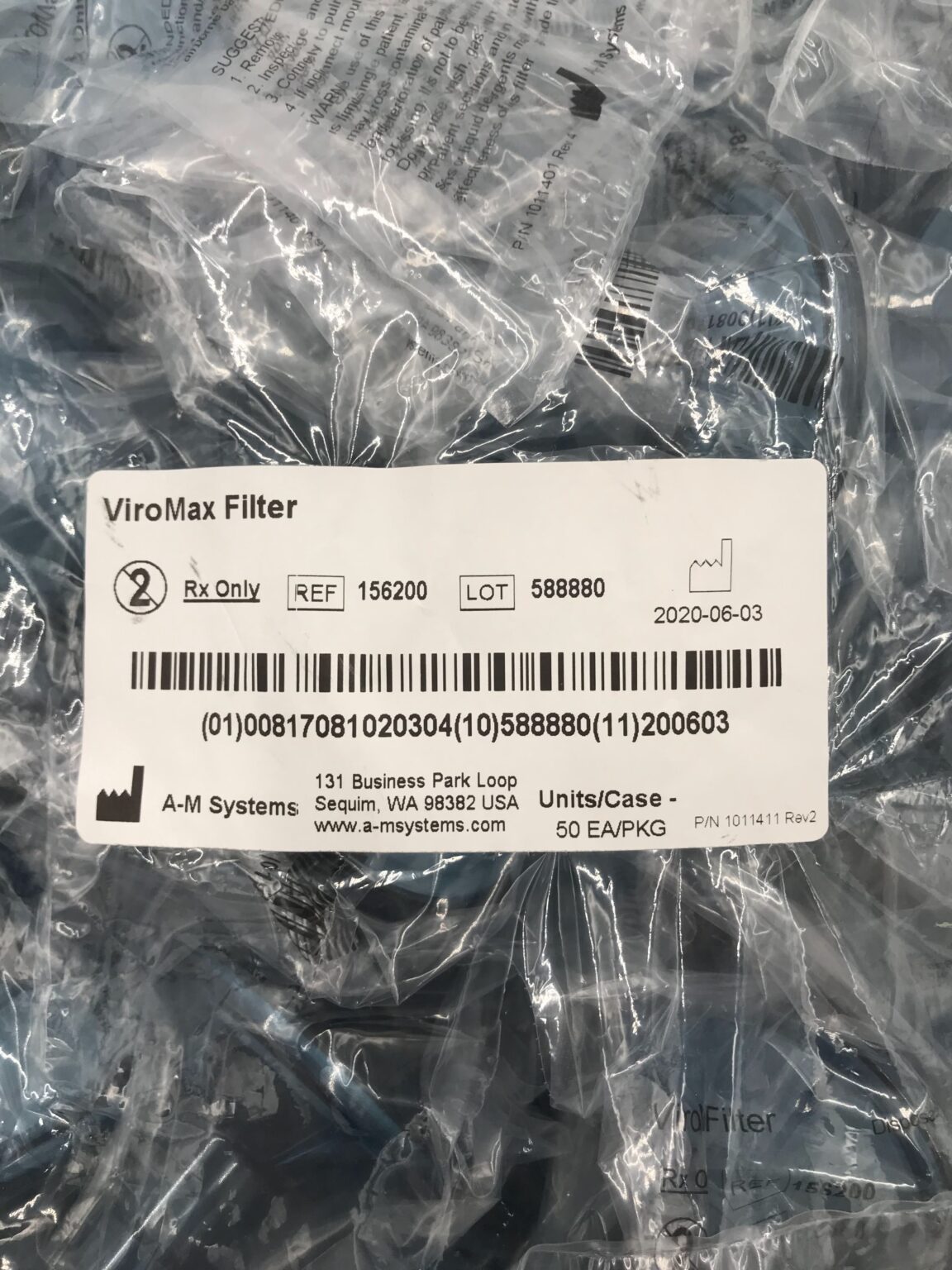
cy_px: 635
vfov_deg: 63.4
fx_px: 1027
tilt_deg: -86.4
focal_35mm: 28
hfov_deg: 49.7
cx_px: 476
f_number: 1.8
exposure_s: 1/120
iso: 32
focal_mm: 3.99
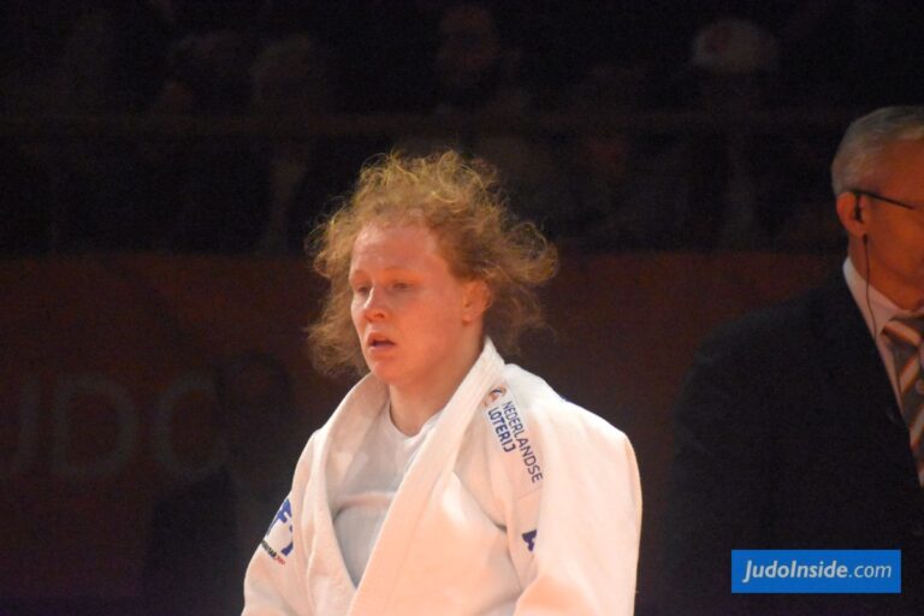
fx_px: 10394
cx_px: 462
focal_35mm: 405
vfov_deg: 3.4
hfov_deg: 5.1
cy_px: 308
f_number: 7.1
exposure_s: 1/800
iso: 12800
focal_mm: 270
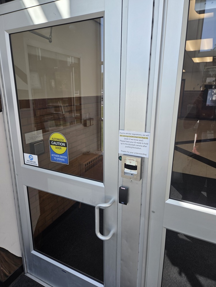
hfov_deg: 58.9
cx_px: 108
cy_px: 144
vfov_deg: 73.9
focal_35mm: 23
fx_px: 191
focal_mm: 5.4
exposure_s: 1/682
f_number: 1.8
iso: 80
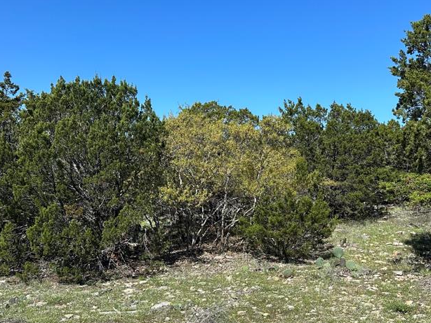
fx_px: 498
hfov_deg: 46.8
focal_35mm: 40
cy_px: 177
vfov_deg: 36.0
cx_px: 229
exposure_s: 1/3472
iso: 80
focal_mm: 6.86
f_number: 1.78
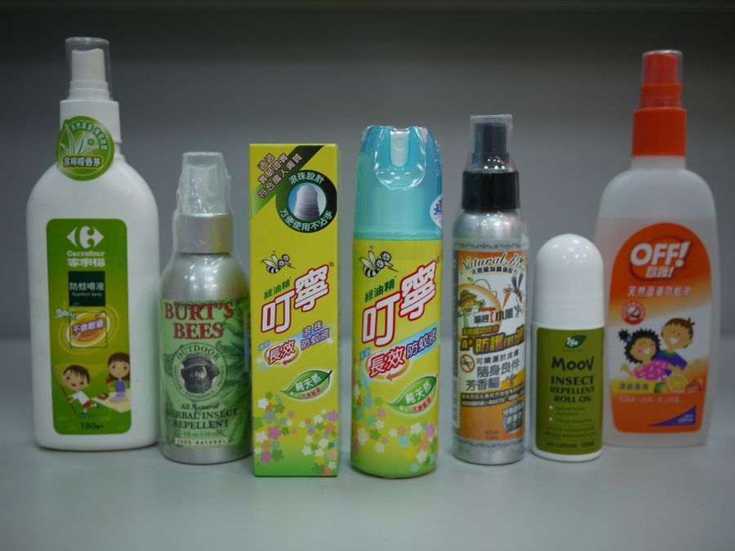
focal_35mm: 40
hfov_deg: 46.8
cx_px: 368
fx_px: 849
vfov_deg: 36.0
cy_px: 276
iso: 100
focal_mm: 20
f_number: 1.7
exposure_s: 1/100
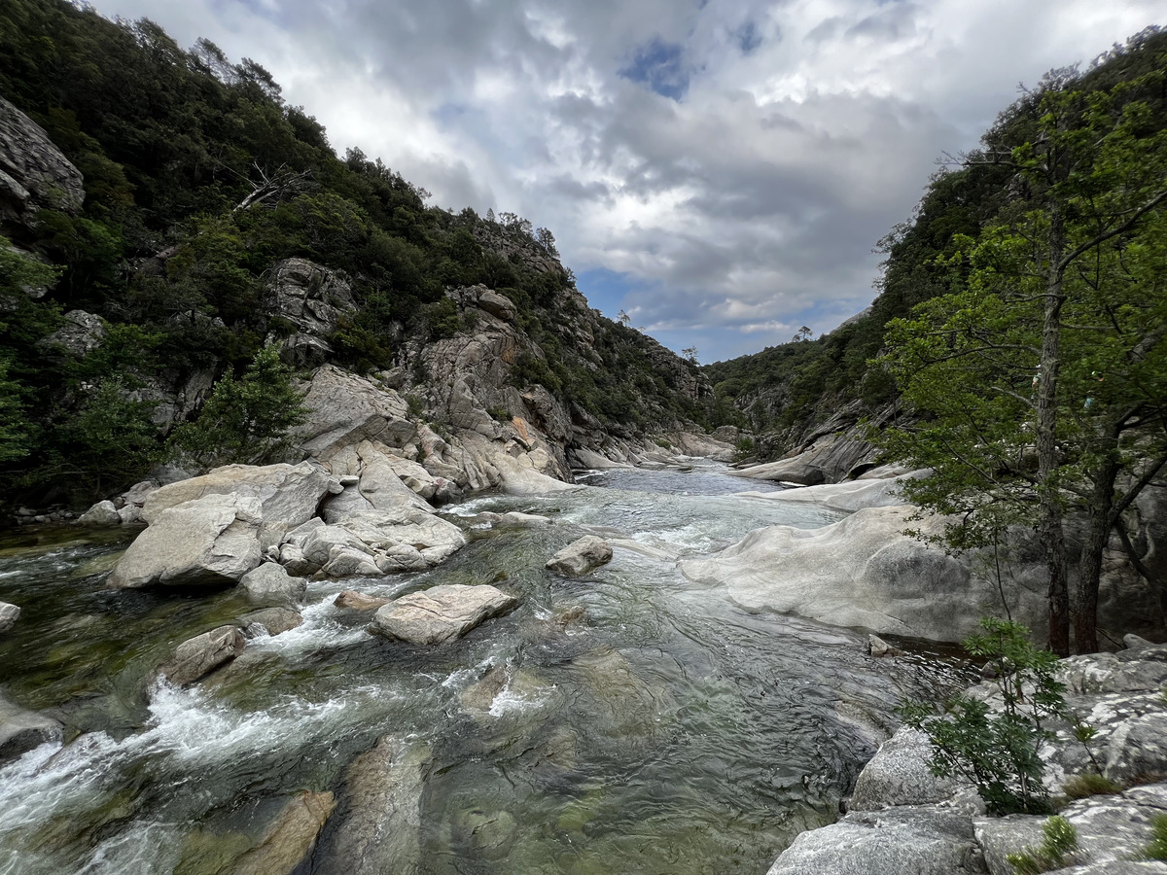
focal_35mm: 13
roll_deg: +0.6
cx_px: 584
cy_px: 438
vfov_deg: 89.9
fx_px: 438
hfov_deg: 106.2
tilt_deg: -4.5
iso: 32
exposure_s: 1/602
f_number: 1.8
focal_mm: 1.57
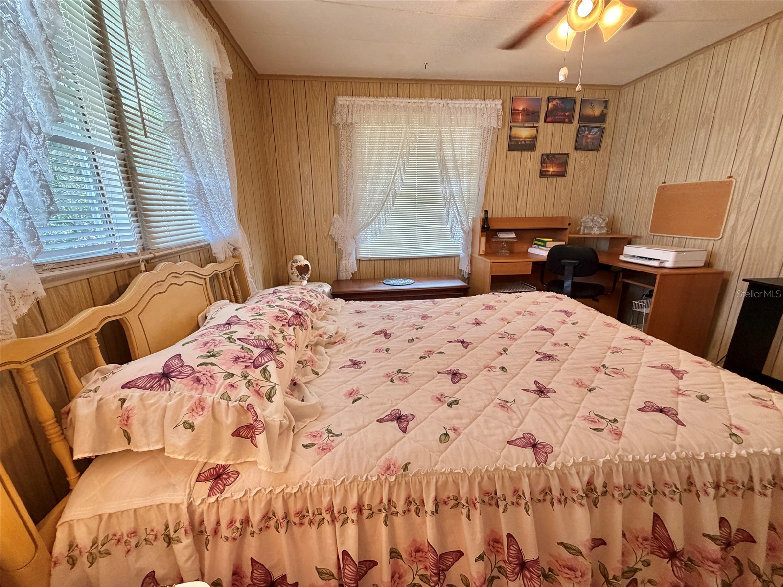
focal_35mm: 14
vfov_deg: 85.7
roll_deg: +1.0
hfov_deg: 102.1
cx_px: 392
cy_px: 294
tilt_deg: -13.8
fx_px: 317
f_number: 2.2
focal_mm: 2.22
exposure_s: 1/120
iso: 250
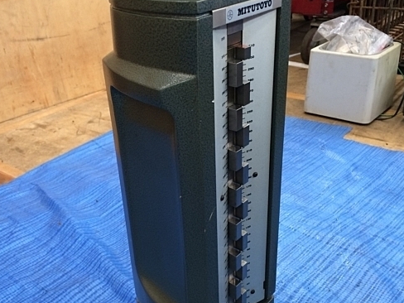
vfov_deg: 37.6
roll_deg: +3.0
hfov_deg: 48.9
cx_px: 176
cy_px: 183
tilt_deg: -30.4
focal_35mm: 38
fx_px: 443
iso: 80
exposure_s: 1/30
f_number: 2.2
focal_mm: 4.15
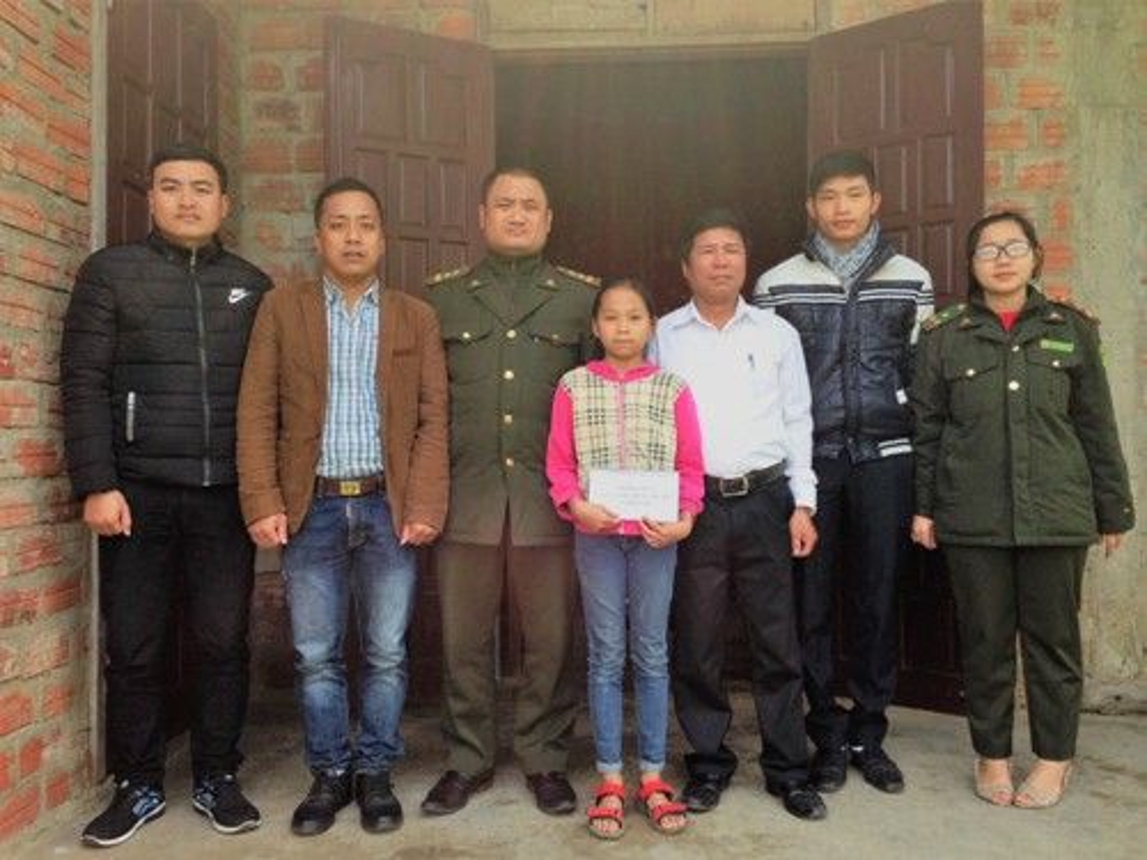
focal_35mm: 33
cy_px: 430
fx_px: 1093
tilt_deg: +1.4
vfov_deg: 42.9
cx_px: 574
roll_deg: -0.6
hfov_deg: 55.4
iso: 50
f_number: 2.4
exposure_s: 1/209
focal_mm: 4.12
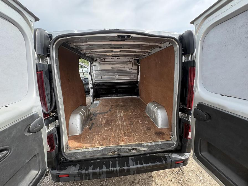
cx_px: 124
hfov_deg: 102.1
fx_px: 100
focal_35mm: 14
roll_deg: -1.8
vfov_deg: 85.7
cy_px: 93
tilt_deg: -16.3
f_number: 2.2
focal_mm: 2.22
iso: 64
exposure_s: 1/322
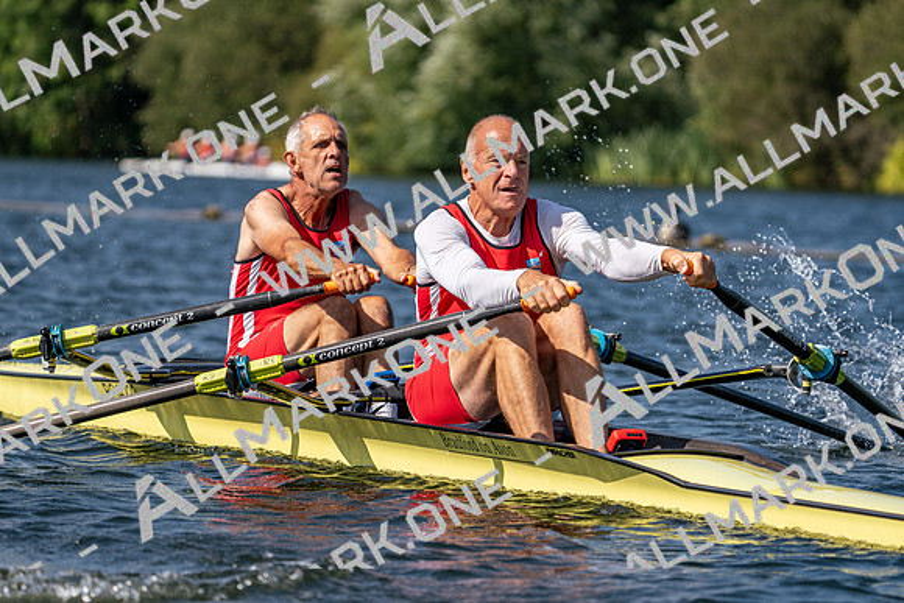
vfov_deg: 5.4
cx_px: 452
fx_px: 6455
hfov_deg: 8.0
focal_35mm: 257
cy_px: 302
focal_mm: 257
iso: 200
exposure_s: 1/2000
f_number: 5.6
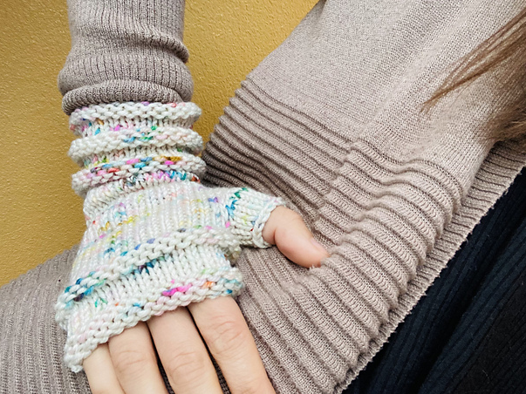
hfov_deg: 53.9
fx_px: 517
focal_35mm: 34
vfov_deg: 41.8
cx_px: 249
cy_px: 193
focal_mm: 2.87
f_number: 2.2
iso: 160
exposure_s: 1/60
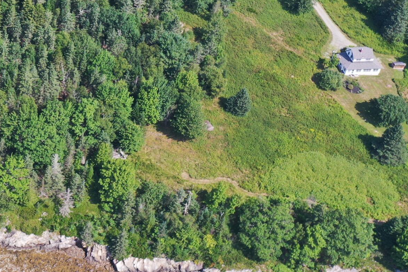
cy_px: 12
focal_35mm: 72
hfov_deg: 25.6
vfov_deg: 18.5
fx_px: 816
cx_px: -64
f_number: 5
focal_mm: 10.26
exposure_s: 1/240
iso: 100
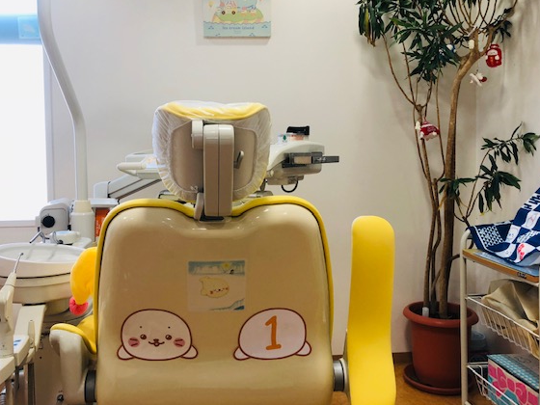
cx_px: 245
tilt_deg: -0.7
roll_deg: +1.6
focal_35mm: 32
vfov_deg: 44.1
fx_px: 499
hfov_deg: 56.7
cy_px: 176
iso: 25
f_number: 1.8
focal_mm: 3.99
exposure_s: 1/33
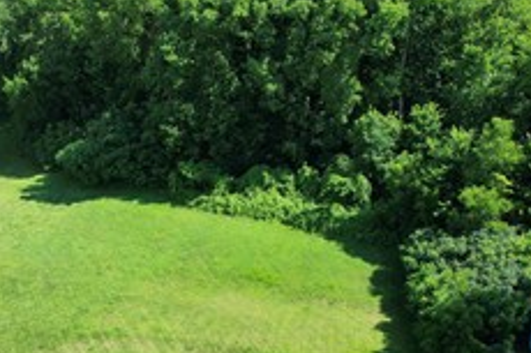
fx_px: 722
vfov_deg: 25.9
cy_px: 366
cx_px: 180
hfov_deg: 39.9
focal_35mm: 49
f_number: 2.8
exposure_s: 1/1000
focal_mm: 8.38
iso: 100
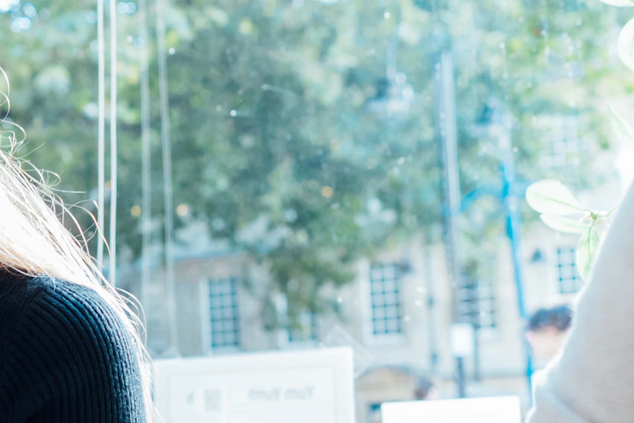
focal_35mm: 89
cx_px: -169
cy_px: 382
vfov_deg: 15.2
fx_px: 1568
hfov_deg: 21.0
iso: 800
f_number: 3.5
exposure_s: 1/160
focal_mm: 25
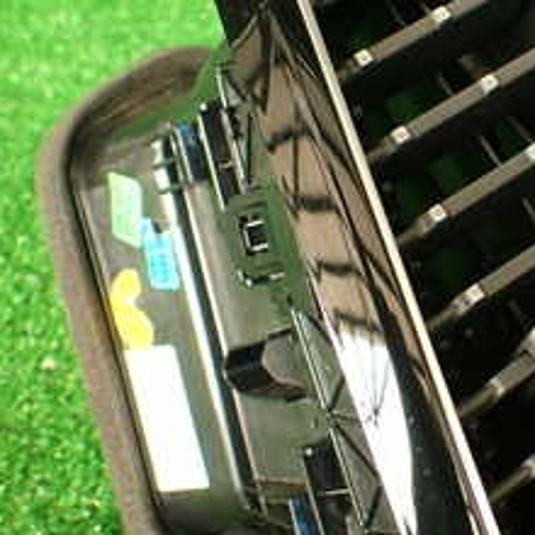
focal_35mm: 77
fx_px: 1346
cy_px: 275
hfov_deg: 22.0
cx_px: 472
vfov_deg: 22.5
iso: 200
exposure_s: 1/50
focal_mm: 5.79
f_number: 2.4
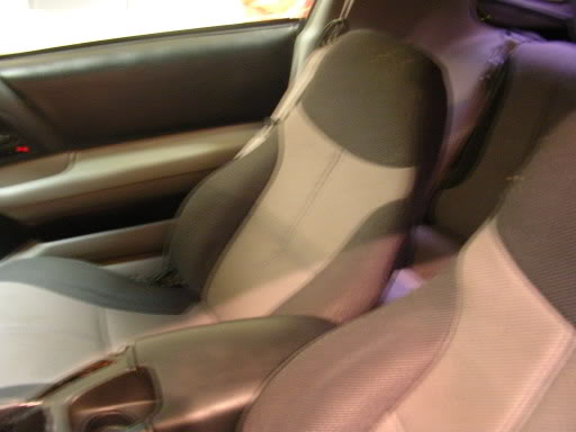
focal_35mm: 38
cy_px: 216
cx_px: 288
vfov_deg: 37.7
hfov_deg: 49.0
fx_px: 632
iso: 200
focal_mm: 5.8
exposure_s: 1.5
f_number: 2.8
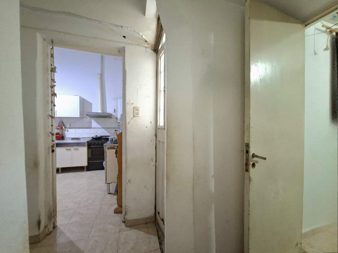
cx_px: 169
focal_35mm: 13
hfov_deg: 106.2
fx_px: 127
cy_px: 126
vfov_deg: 89.9
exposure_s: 1/17
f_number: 2.2
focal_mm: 1.74
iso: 800
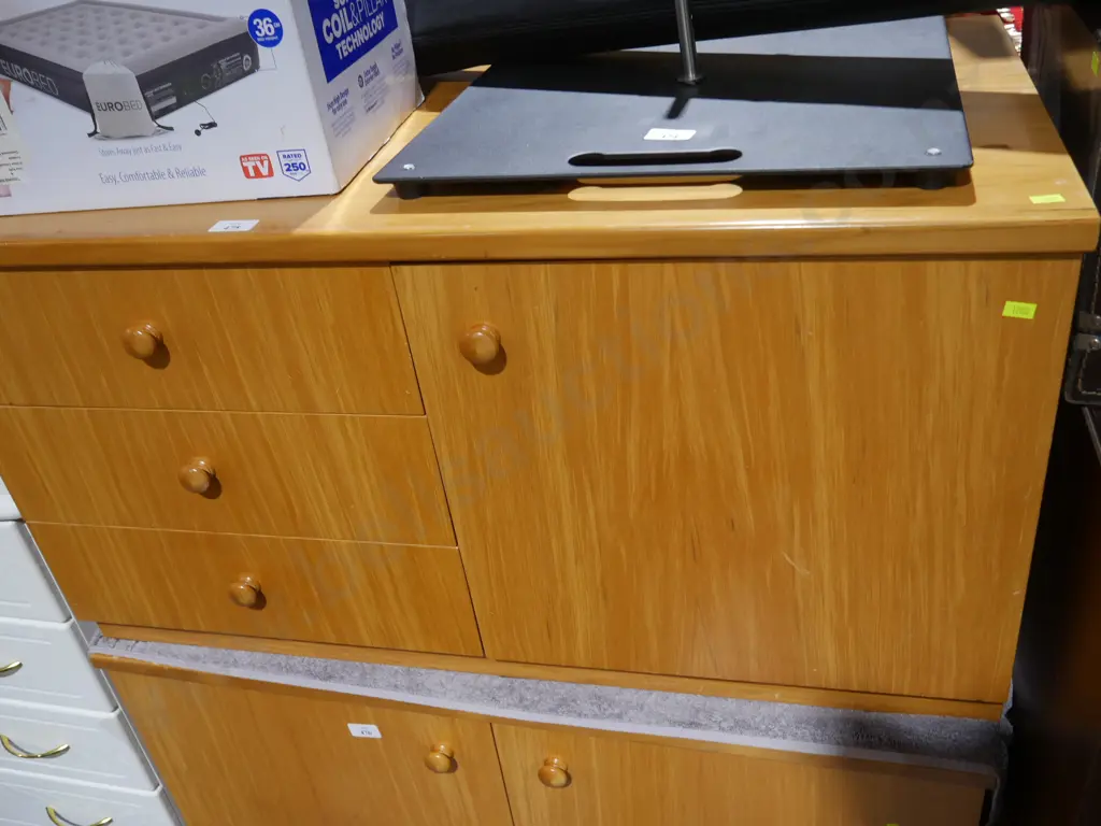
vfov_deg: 46.8
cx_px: 550
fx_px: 954
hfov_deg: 60.0
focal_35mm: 30
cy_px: 413
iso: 500
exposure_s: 1/60
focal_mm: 15
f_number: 3.6
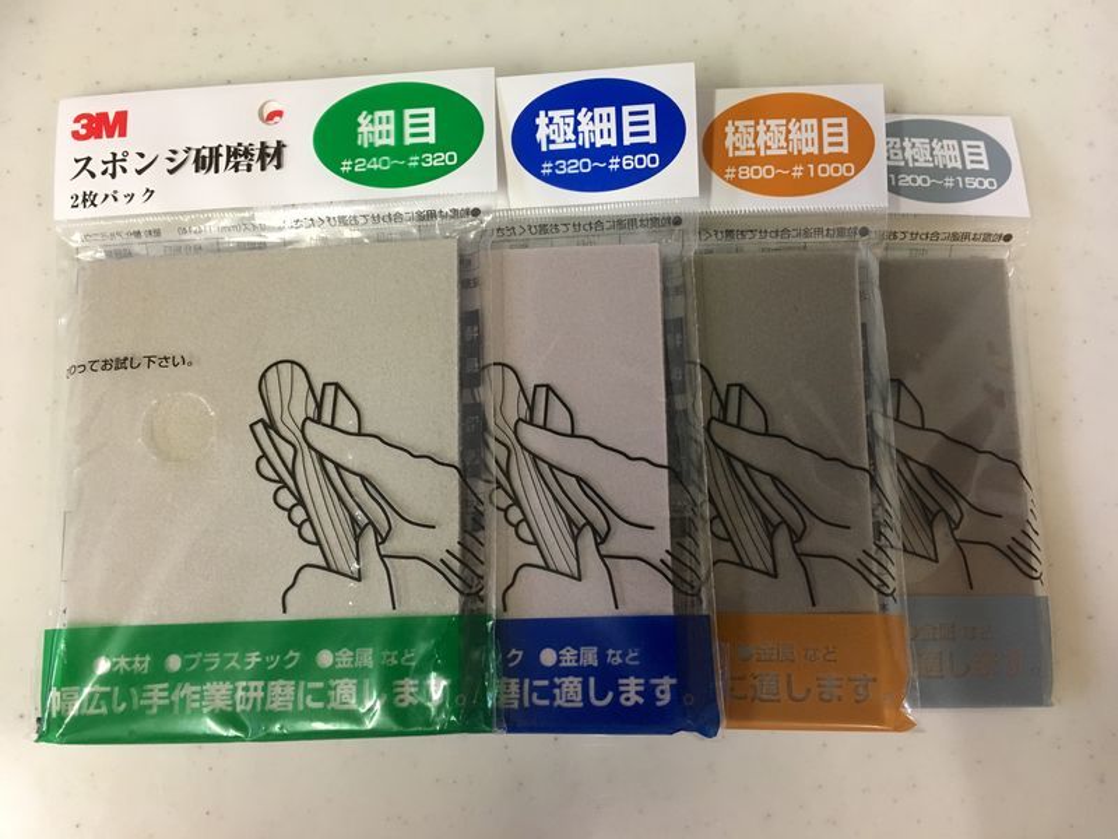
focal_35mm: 29
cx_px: 559
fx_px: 937
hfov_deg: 61.7
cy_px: 420
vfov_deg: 48.2
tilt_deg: -79.3
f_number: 2.2
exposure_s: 1/30
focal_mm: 4.15
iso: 125
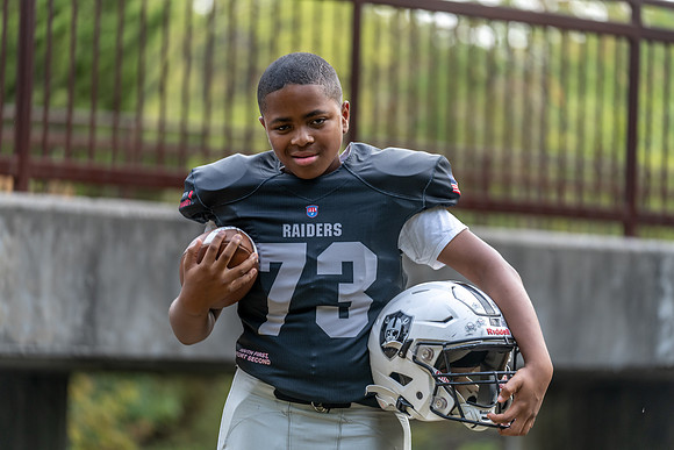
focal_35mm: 151
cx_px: 337
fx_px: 2828
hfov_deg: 13.6
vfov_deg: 9.1
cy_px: 225
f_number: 2.8
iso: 160
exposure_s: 1/320
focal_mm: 151
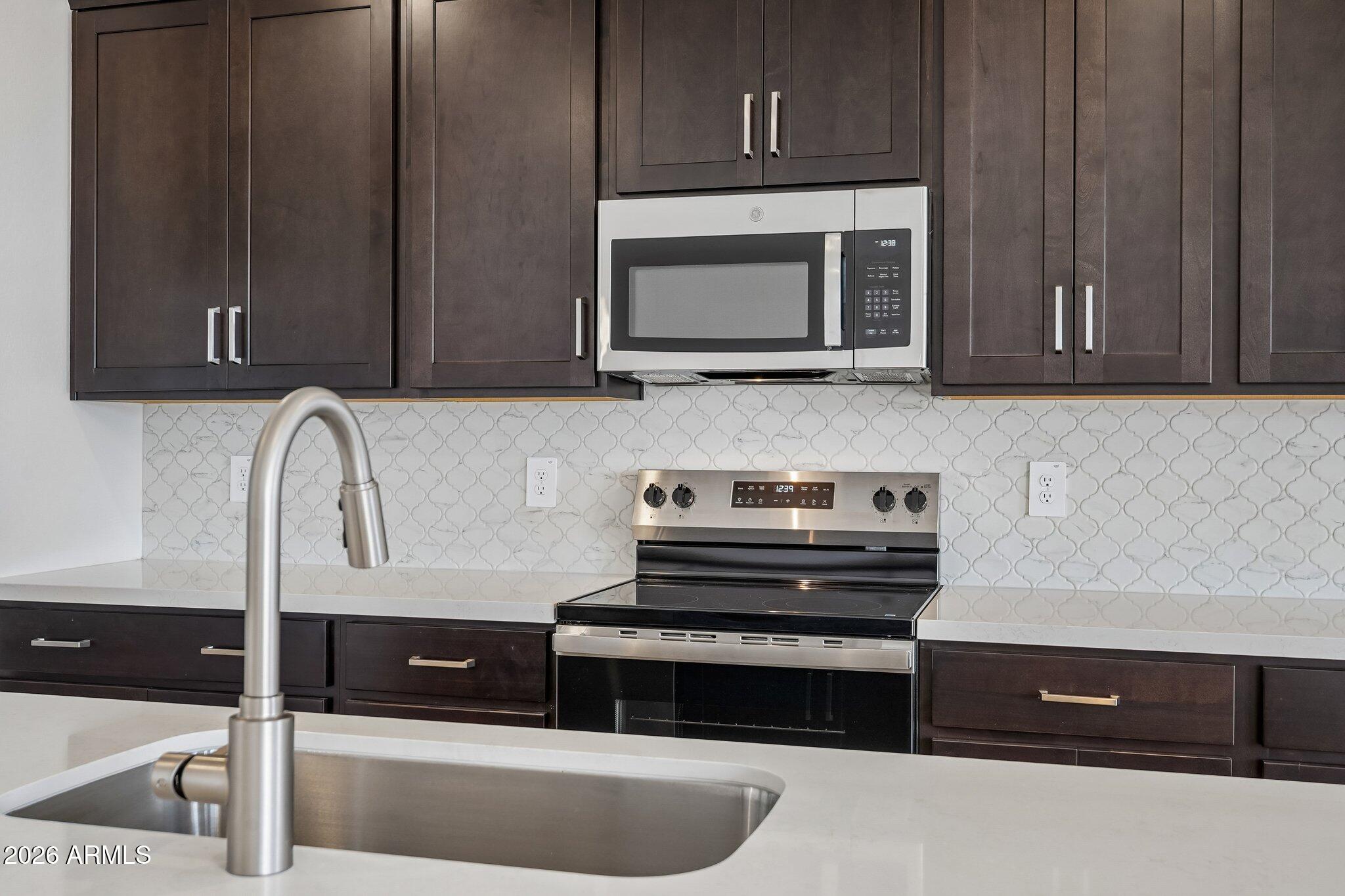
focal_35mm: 35
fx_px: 1307
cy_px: 448
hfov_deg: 54.4
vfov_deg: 37.8
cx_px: 672
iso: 400
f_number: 8
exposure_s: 1/10
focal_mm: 35
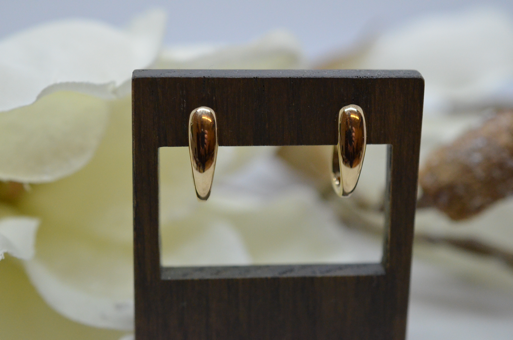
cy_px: 170
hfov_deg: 33.5
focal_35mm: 60
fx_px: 853
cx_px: 256
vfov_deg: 22.5
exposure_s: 1/2000
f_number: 5
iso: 3200
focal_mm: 40
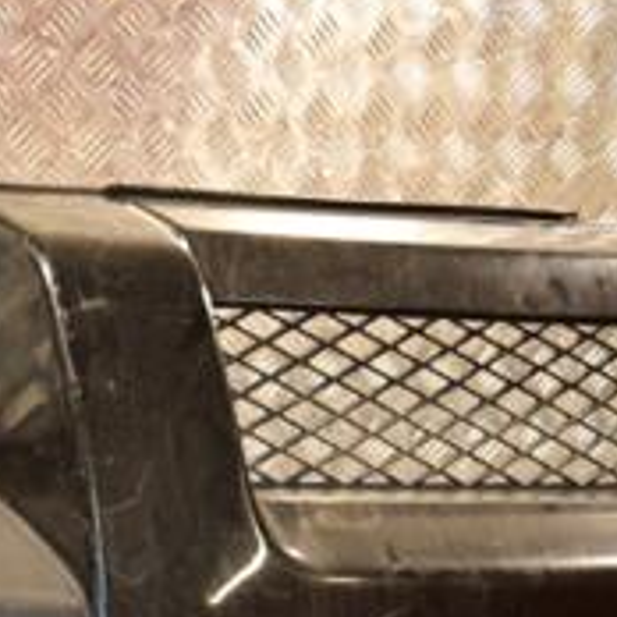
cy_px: 603
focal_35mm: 114
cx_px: -213
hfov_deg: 14.6
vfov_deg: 15.0
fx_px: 2299
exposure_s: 1/125
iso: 800
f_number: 5
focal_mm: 26
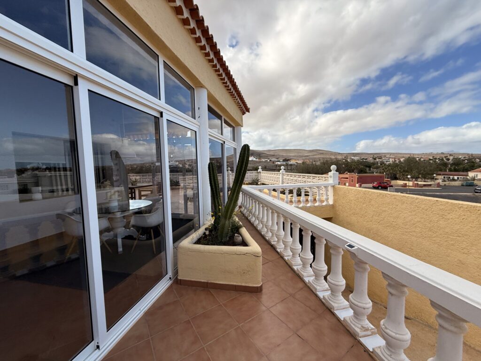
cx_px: 240
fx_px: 195
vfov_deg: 85.7
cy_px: 180
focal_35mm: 14
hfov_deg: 102.1
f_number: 2.2
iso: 50
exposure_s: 1/1698
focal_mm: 2.22
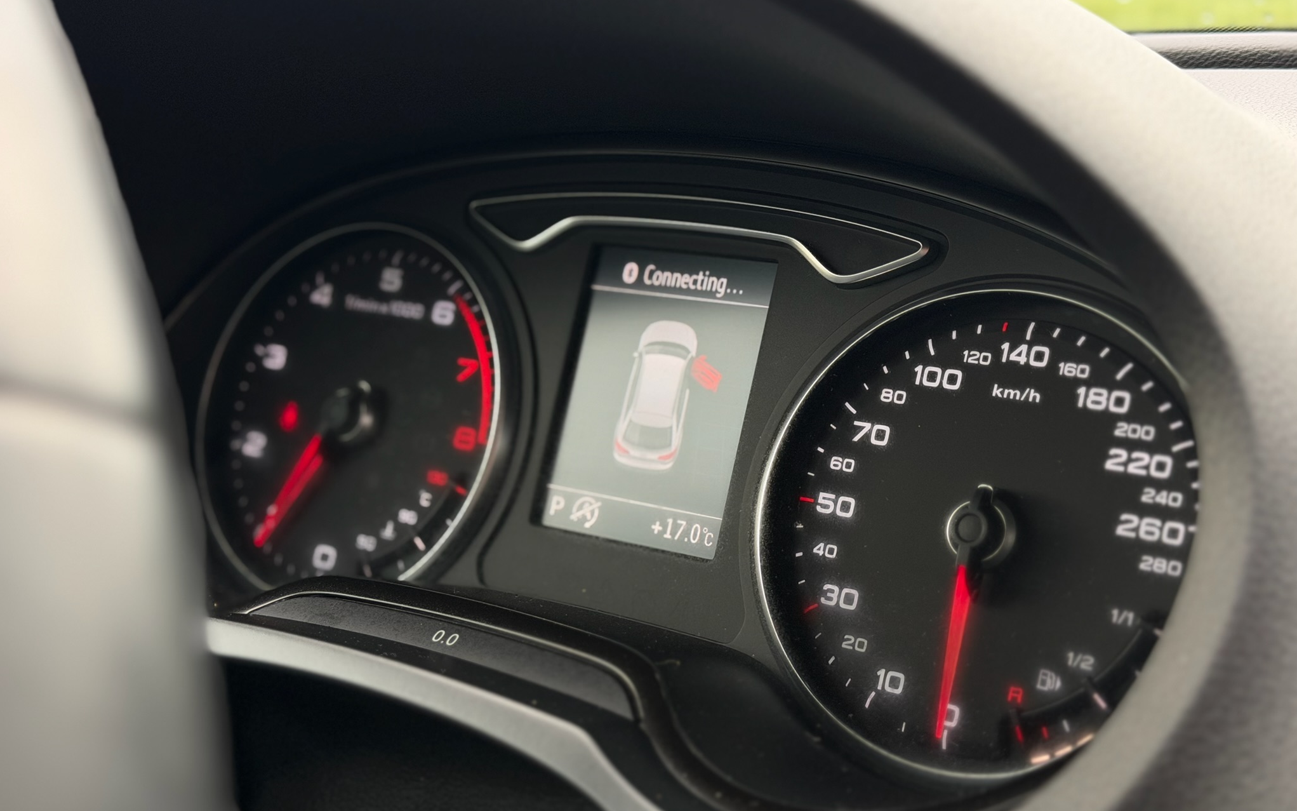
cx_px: 649
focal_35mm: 51
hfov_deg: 39.6
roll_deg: +2.6
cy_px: 432
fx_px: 1803
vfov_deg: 25.3
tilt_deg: -14.2
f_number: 1.78
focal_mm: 6.76
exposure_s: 1/171
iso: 64
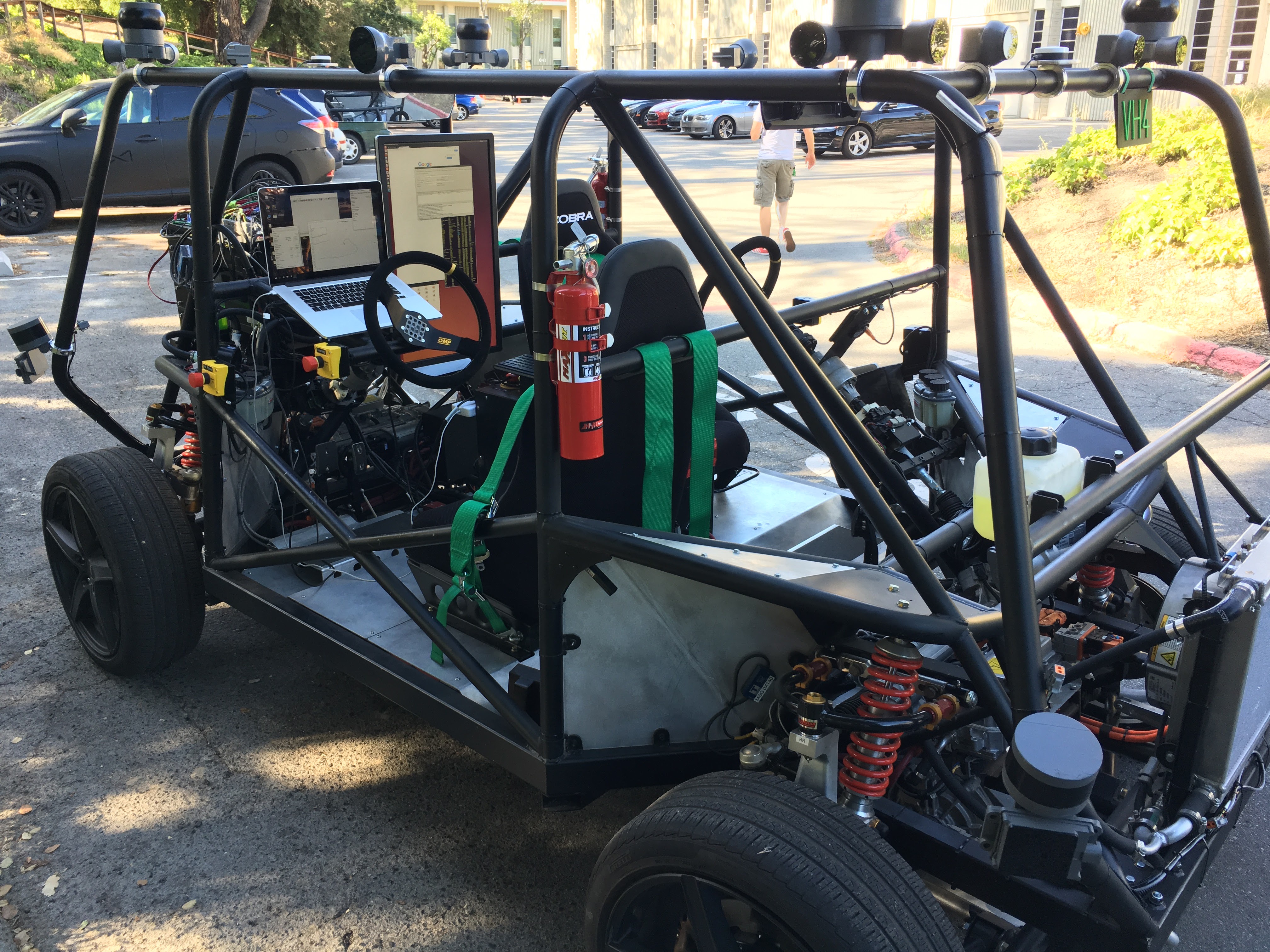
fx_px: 1064
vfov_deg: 48.2
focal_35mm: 29
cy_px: 476
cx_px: 635
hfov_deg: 61.7
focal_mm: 4.15
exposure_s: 1/120
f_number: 2.2
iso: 40
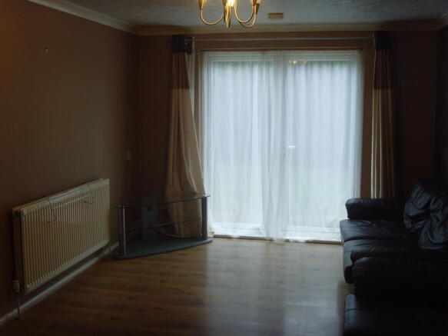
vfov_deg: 36.8
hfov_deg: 47.9
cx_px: 224
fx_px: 505
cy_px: 168
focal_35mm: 39
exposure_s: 1/45
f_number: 3.5
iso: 100
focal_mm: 6.6
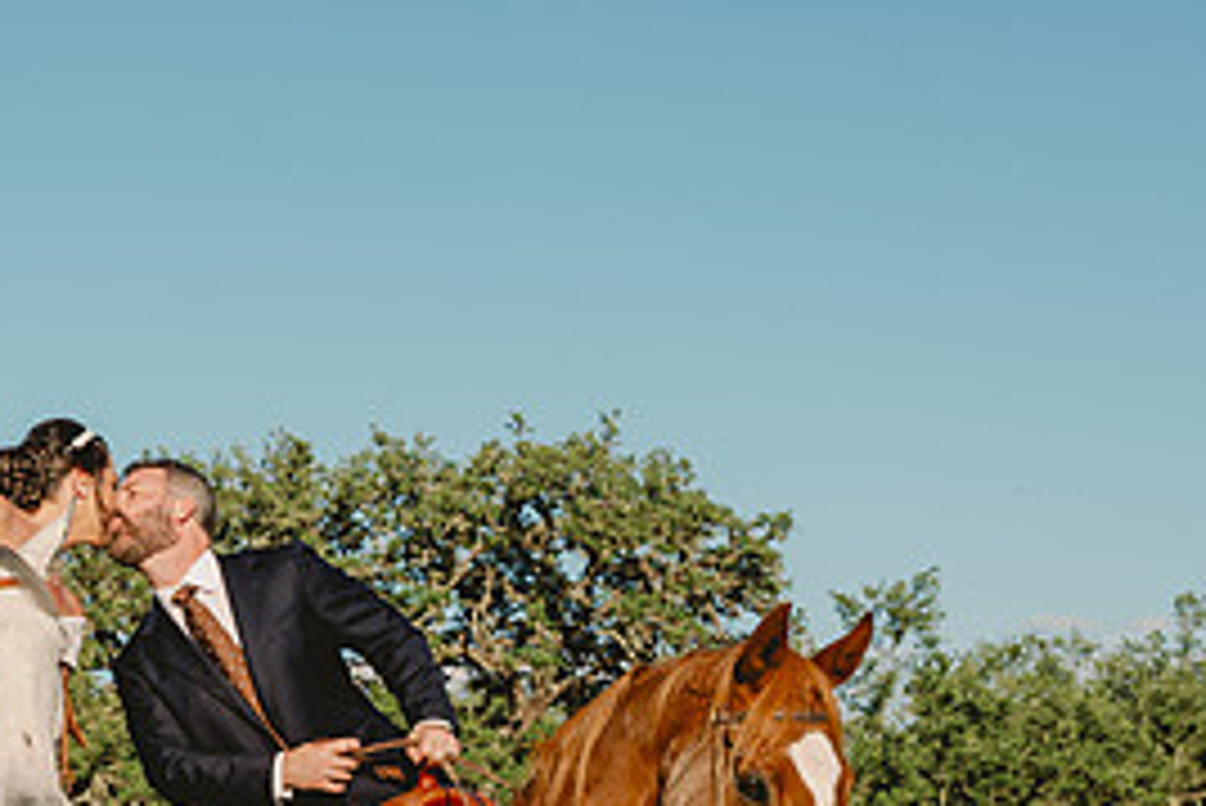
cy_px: 943
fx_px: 3385
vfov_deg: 13.2
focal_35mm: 101
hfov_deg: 19.3
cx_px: -159
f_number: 6.3
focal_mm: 36
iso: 125
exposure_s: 1/400
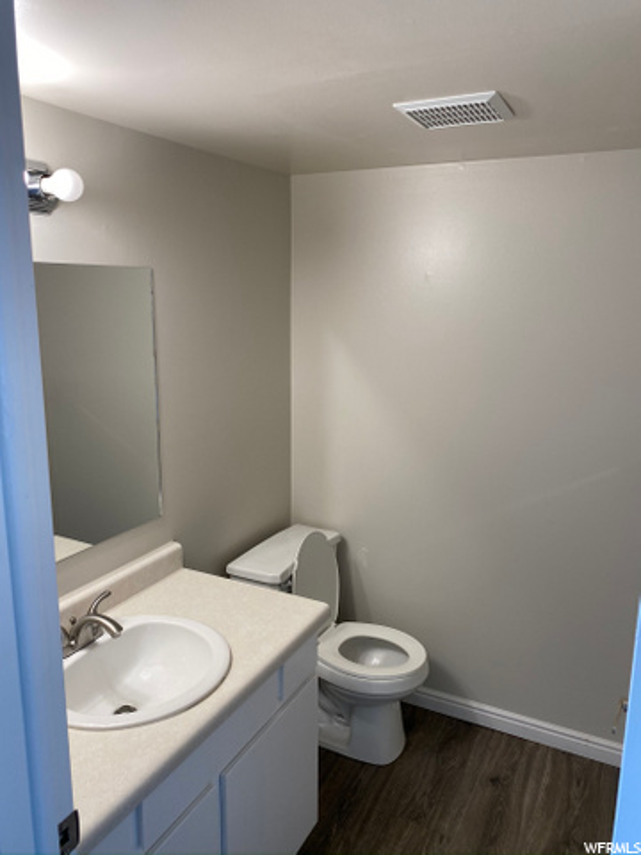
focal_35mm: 26
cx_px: 320
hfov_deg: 53.1
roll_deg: -0.8
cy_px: 428
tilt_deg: -10.5
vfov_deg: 67.3
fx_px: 642
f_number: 1.8
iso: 64
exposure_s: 1/120
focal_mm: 4.25
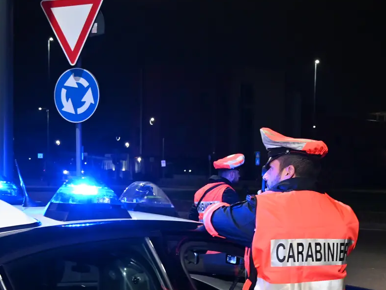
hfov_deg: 33.8
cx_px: 302
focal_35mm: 55
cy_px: 227
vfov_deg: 26.0
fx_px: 617
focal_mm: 20.5
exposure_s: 1/60
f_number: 3.5
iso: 4500
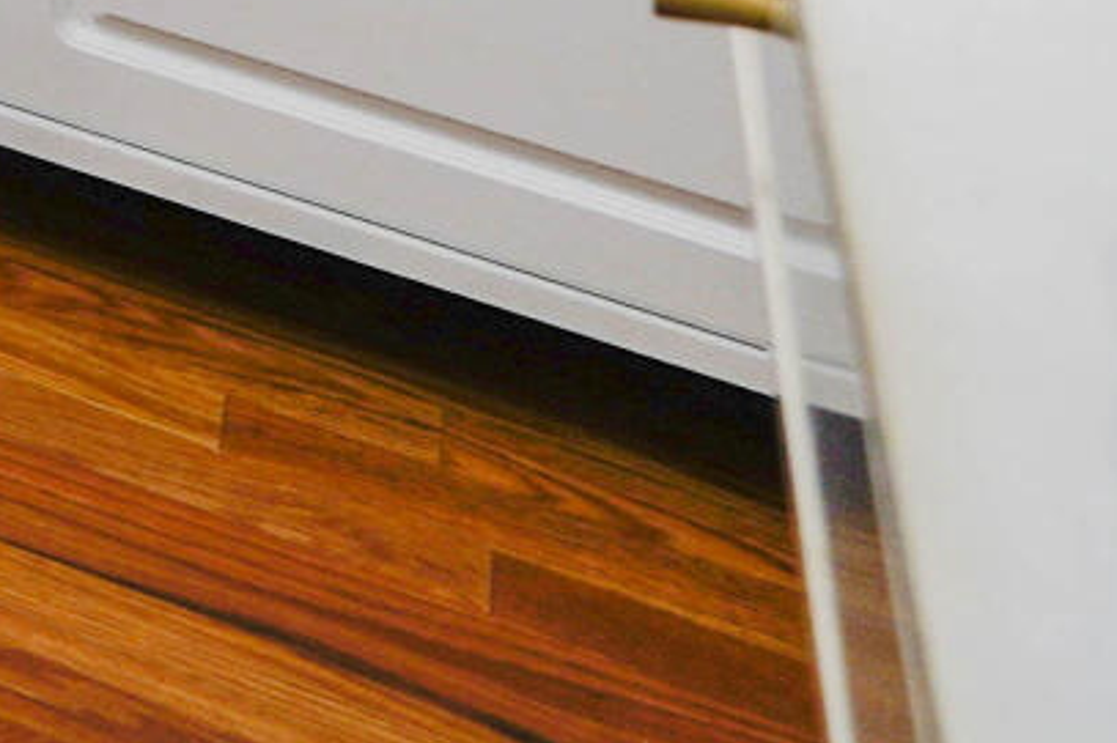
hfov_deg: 9.2
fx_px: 3774
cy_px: -1974
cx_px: -2920
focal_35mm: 122
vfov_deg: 8.1
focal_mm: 16.5
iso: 100
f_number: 4
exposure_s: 1/50
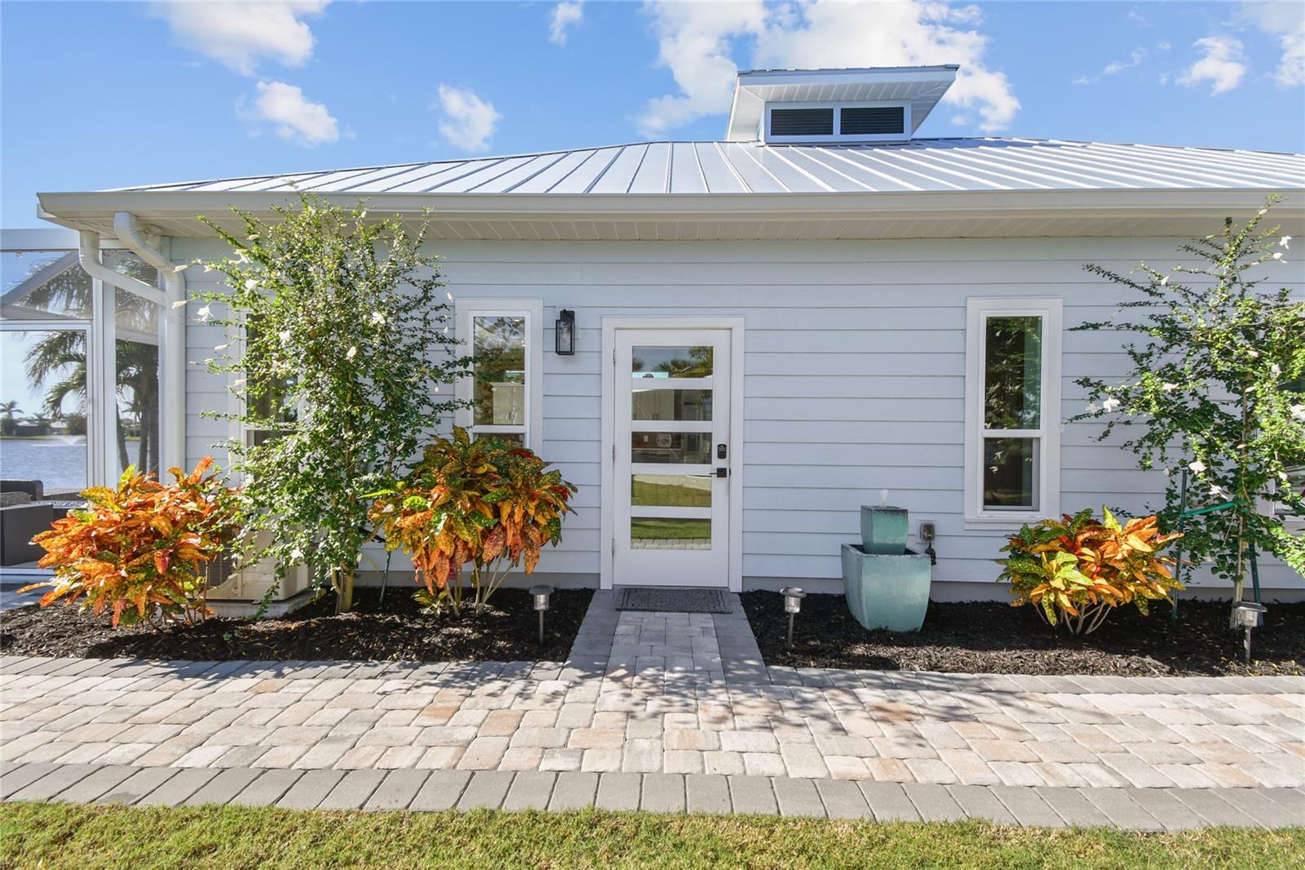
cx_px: 652
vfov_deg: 77.3
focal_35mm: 15
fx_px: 544
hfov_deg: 100.4
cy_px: 435
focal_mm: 10
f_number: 7.1
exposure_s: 1/125
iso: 100
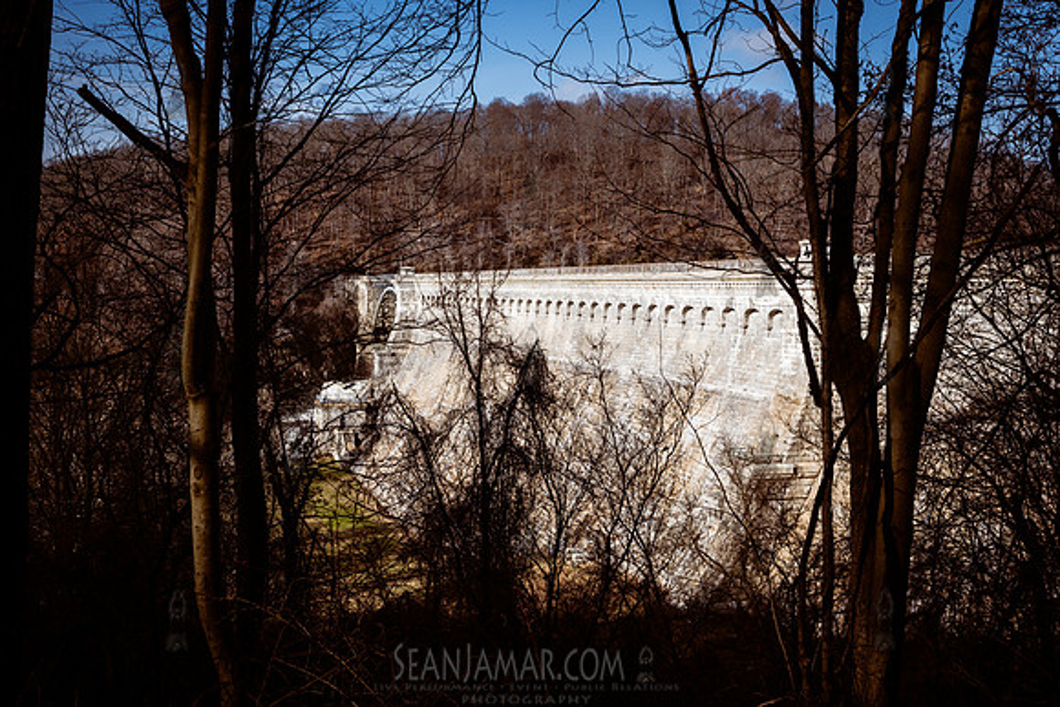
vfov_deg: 33.0
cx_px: 530
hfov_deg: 47.9
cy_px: 354
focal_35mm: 40
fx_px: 1193
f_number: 10
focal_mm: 27
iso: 125
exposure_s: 1/200
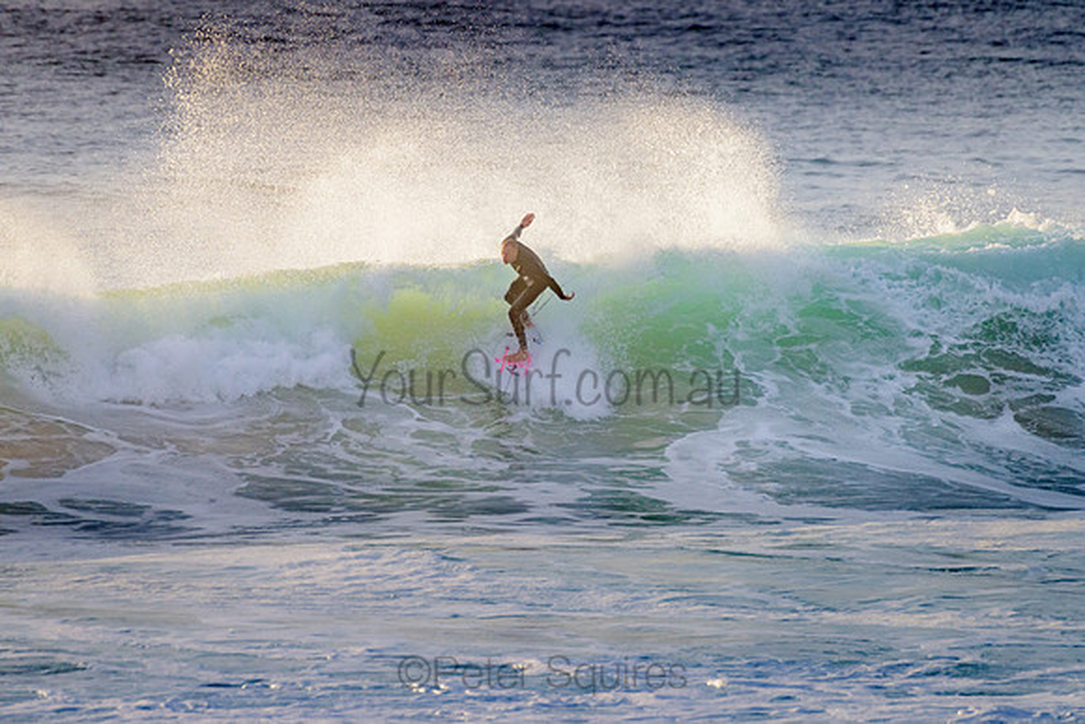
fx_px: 18473
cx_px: 544
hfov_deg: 3.4
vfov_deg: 2.2
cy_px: 280
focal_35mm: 613
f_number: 5.6
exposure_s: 1/2000
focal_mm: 500
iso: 360
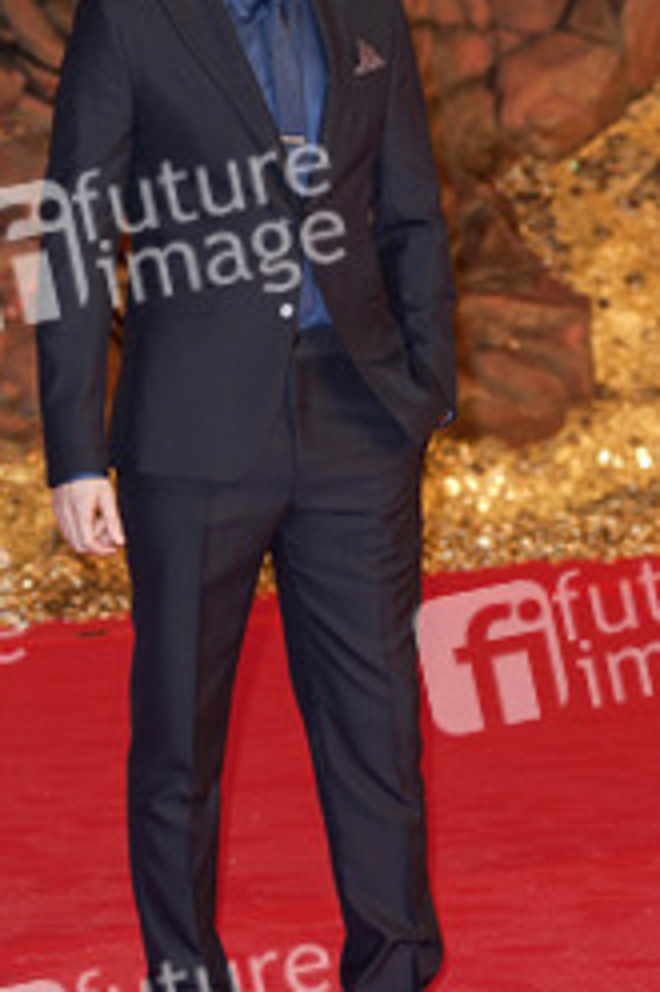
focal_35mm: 181
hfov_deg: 7.6
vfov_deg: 11.4
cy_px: 440
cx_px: 258
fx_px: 4984
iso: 1000
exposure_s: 1/160
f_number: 5.6
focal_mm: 112
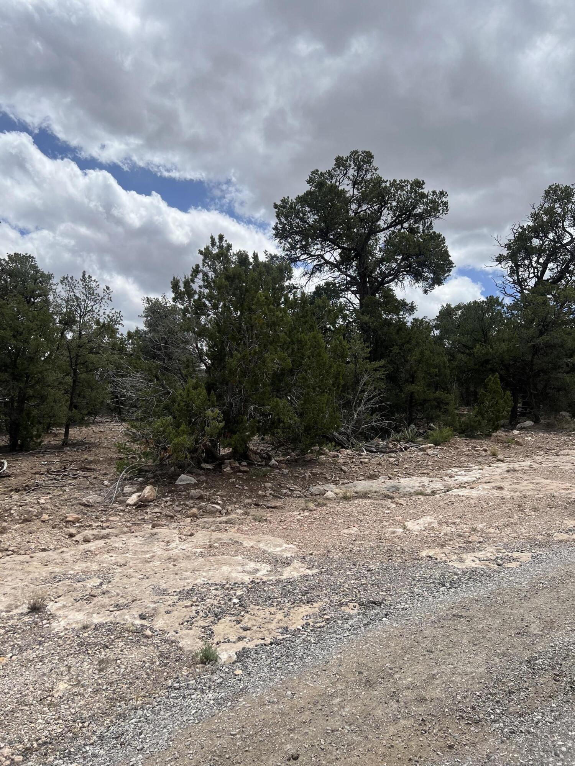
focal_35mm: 26
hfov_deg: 53.1
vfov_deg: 67.3
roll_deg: -3.2
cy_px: 383
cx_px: 288
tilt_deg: +5.1
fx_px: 576
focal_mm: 5.7
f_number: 1.5
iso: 50
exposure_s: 1/5319
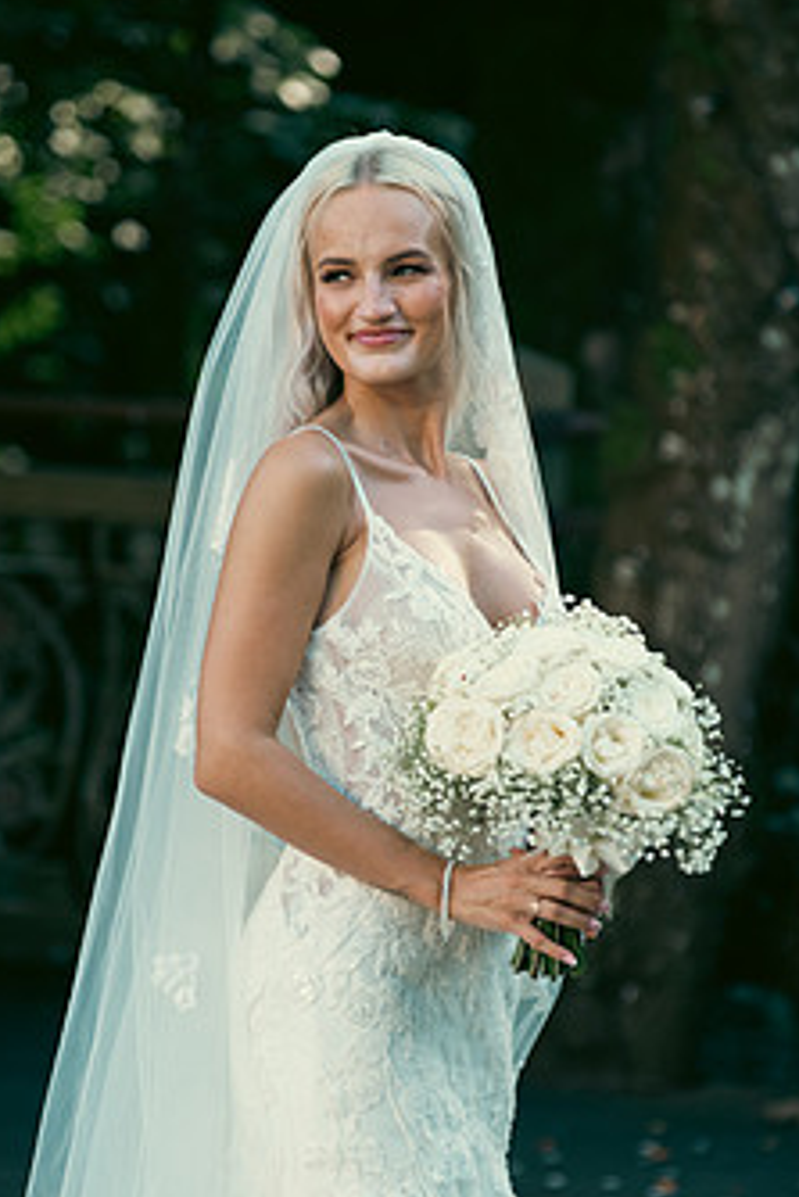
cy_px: 720
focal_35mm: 249
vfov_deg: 8.3
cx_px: 373
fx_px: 8280
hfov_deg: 5.5
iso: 160
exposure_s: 1/200
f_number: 3.5
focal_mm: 185
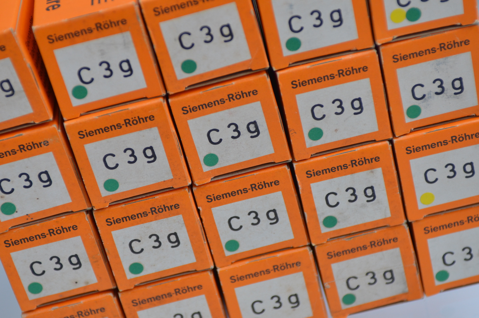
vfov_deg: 13.0
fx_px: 1394
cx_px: 240
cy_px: 159
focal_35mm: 105
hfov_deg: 19.5
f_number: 4
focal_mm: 70
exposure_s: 1/250
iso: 450
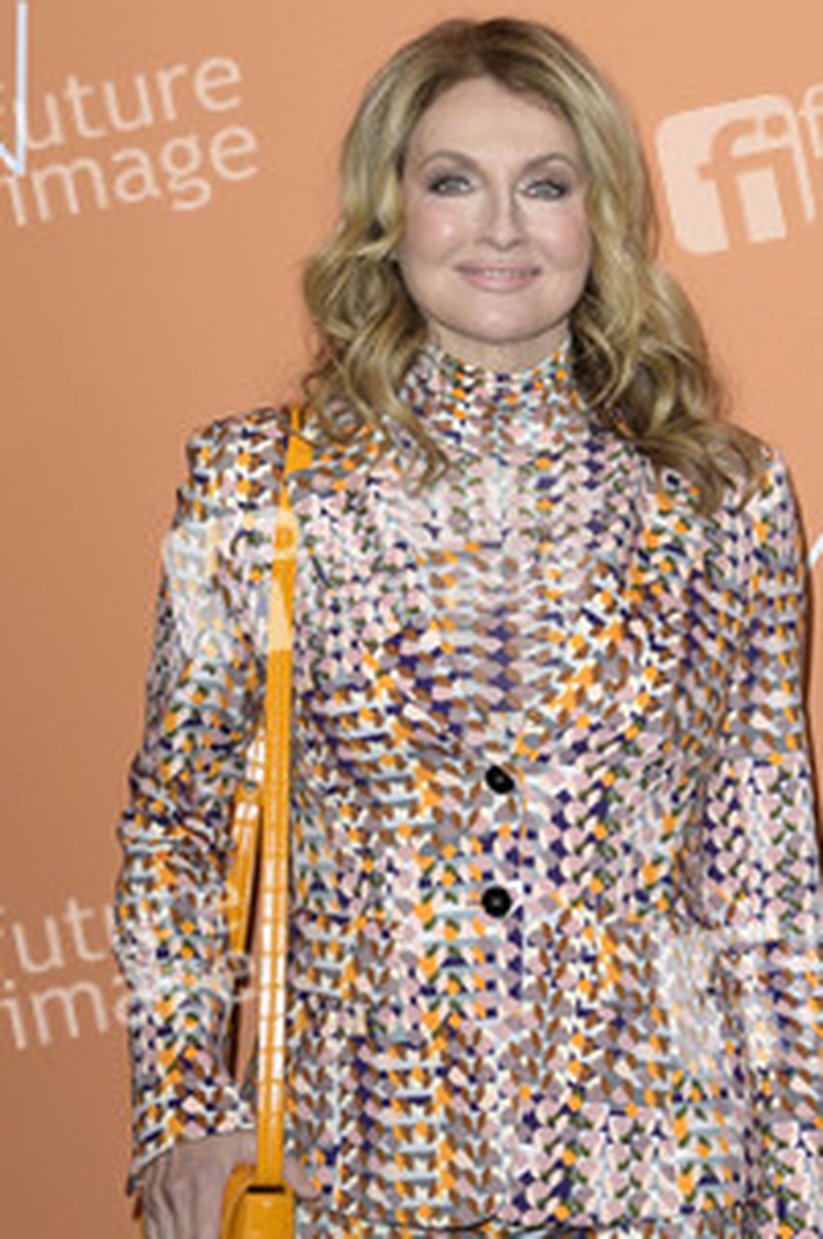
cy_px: 774
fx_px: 5293
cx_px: 494
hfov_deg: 8.9
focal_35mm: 154
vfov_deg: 13.3
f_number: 7.1
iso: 640
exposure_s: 1/250
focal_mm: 116
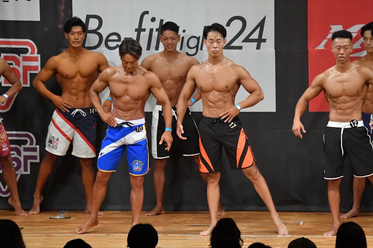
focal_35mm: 270
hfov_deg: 7.6
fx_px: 2796
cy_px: 124
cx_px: 186
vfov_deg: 5.1
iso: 7200
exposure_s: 1/400
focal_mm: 180
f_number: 5.6
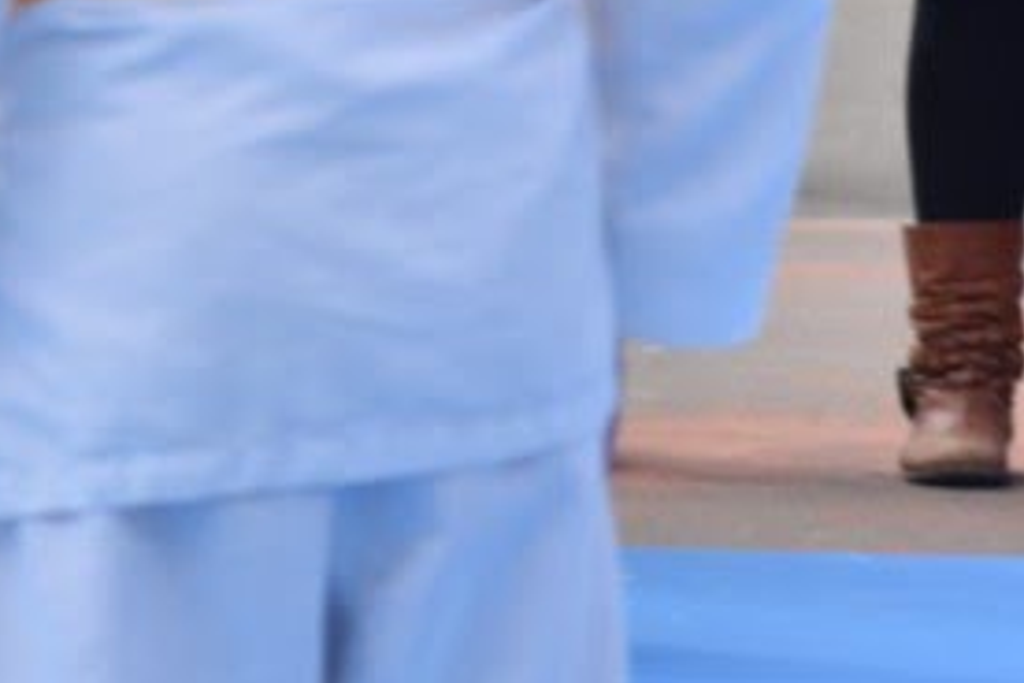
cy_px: -117
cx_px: -753
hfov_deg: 4.3
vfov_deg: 2.9
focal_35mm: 473
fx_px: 13449
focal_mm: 85
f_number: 5
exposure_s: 1/500
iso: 100
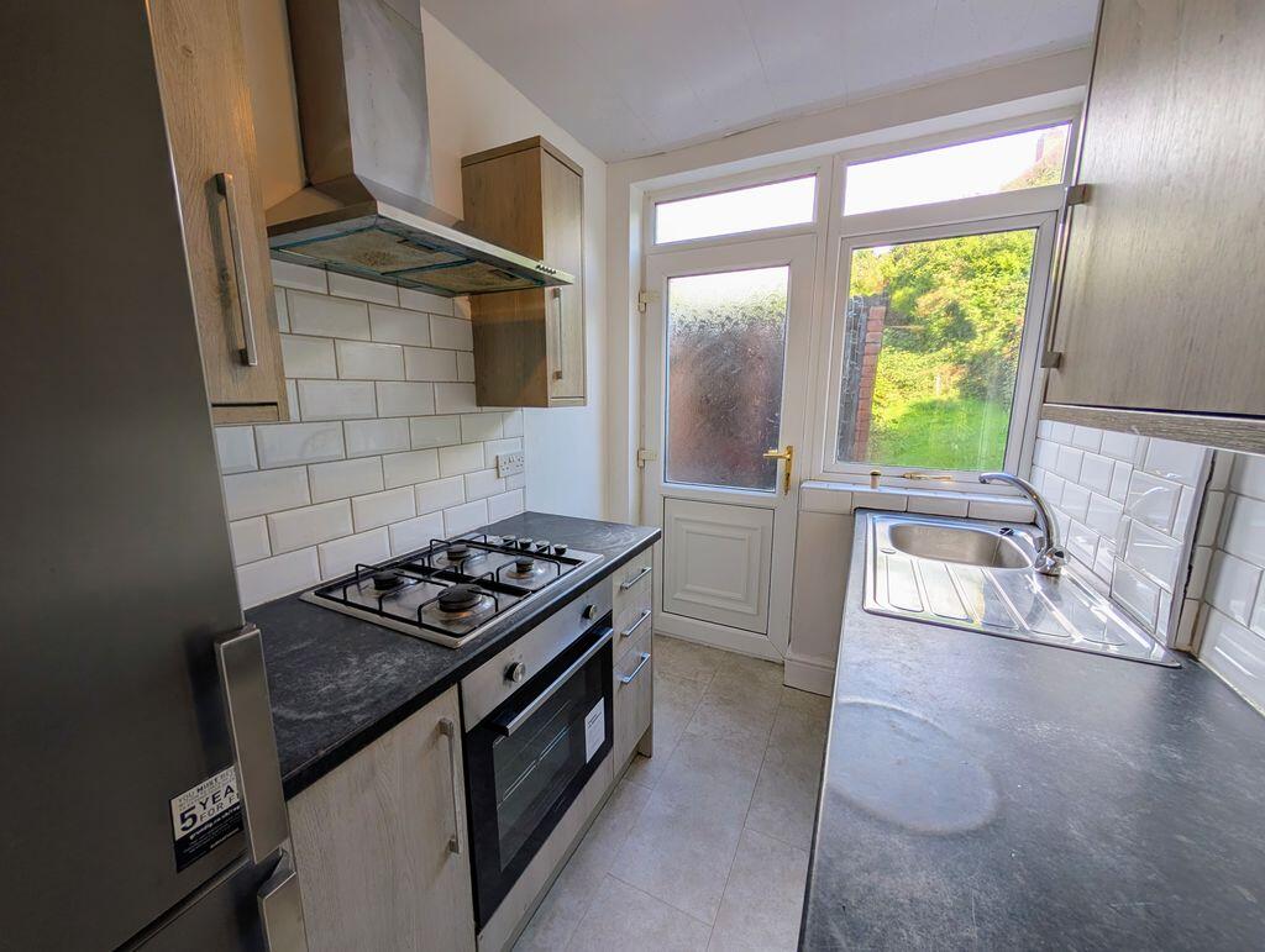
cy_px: 476
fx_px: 439
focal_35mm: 12
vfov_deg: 94.6
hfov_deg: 110.5
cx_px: 632
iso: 47
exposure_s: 1/325
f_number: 1.7
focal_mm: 2.02
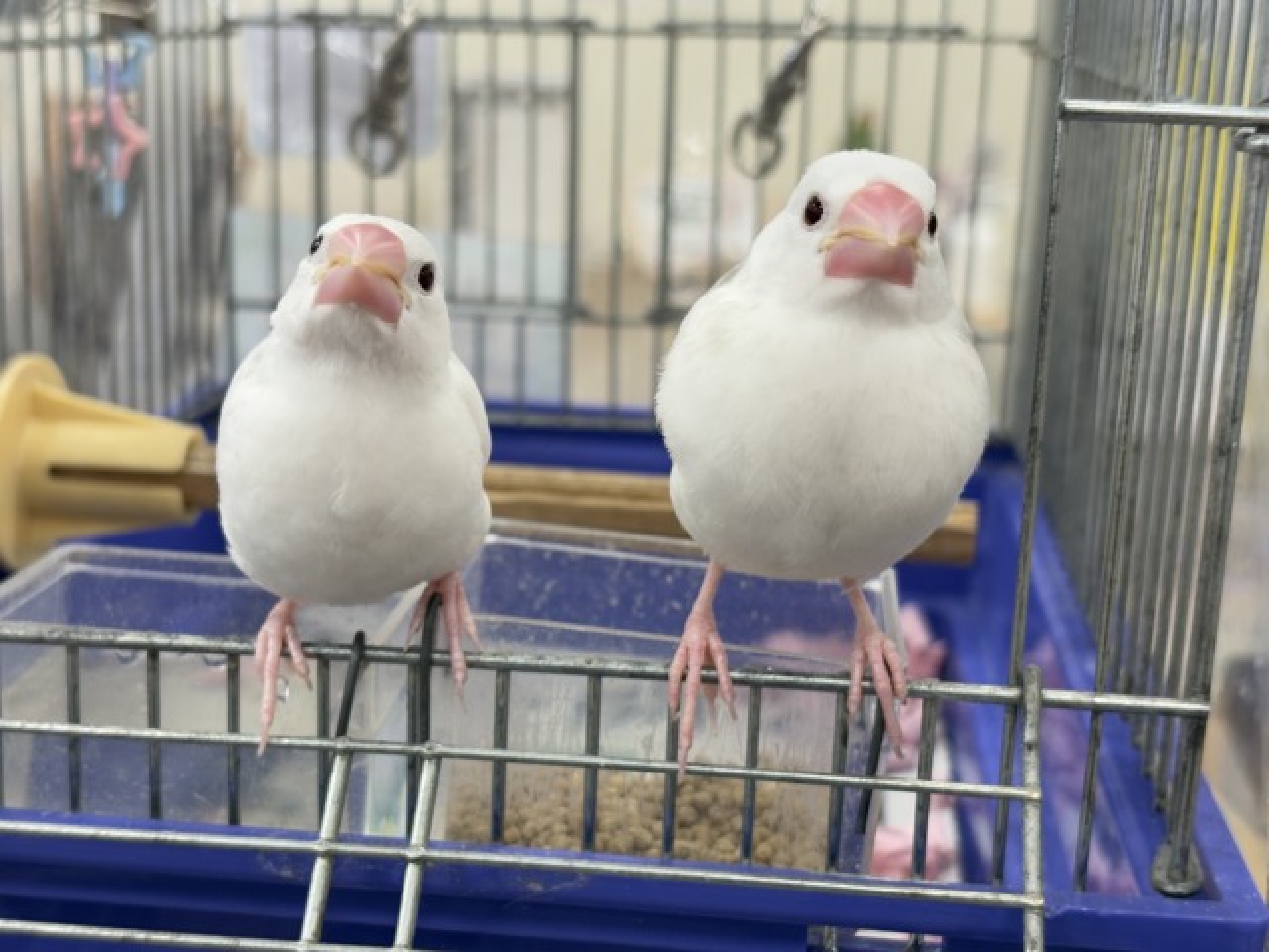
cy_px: 476
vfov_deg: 28.0
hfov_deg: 36.8
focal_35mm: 52
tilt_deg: -13.4
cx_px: 634
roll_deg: -1.2
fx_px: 1906
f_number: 1.6
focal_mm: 5.96
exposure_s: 1/50
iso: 50
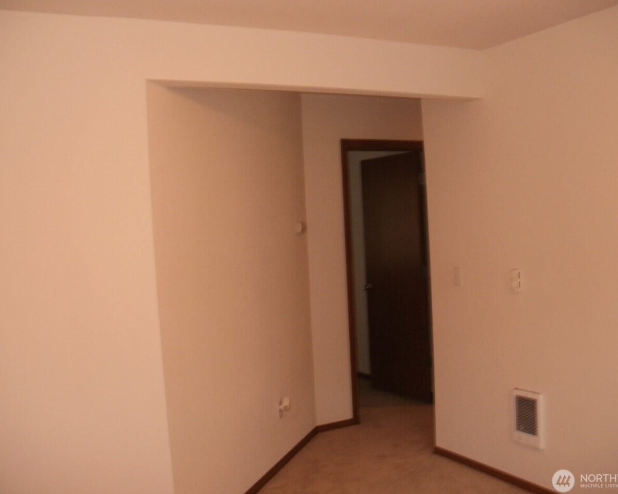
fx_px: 695
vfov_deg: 39.2
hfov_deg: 47.9
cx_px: 329
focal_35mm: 38
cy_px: 248
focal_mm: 6.3
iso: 125
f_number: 3.5
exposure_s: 1/30
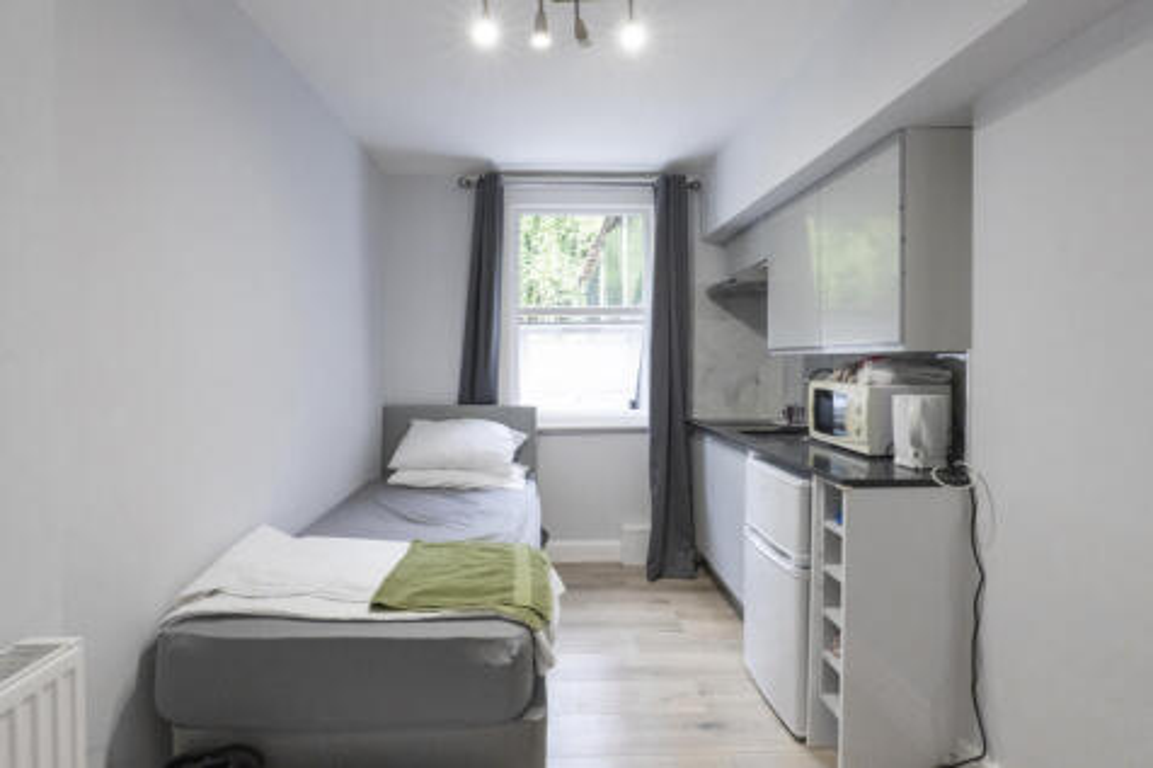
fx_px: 512
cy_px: 384
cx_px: 576
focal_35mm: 16
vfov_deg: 73.7
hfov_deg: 96.8
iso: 4000
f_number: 16
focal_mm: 16
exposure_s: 1/60
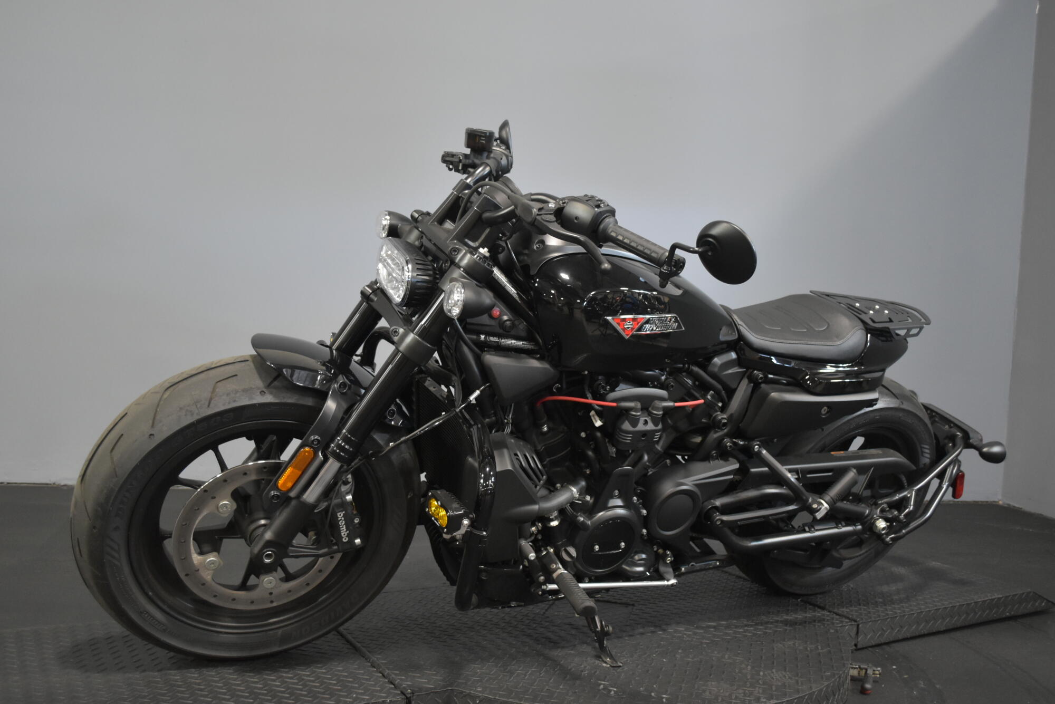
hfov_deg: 57.2
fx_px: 967
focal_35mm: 33
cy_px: 352
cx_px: 528
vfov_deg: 40.0
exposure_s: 1/30
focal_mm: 22
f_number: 3.8
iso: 1600
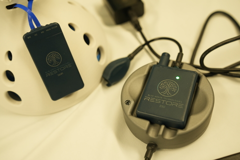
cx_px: 120
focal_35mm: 46
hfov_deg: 42.7
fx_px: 307
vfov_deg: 29.2
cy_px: 80
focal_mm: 46
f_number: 4
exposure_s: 1/125
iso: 800
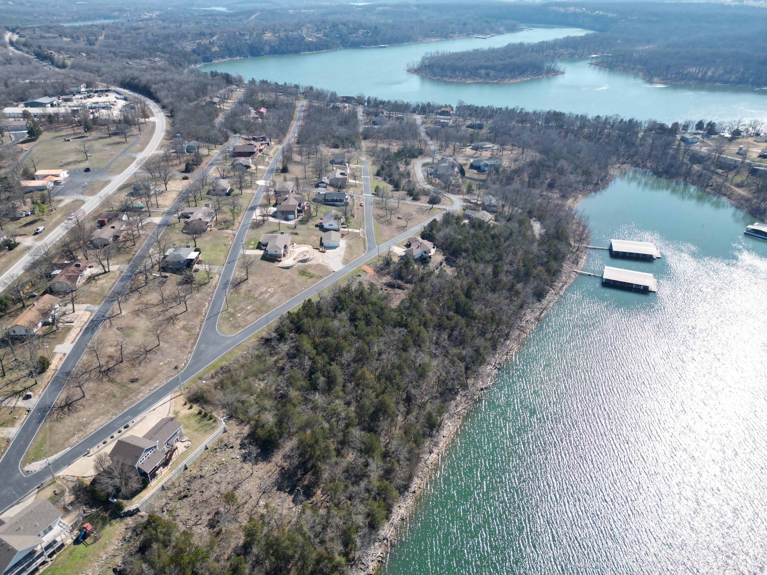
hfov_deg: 71.6
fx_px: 532
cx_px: 384
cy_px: 288
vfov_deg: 56.8
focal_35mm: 24
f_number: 1.7
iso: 200
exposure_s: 1/3000
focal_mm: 6.72
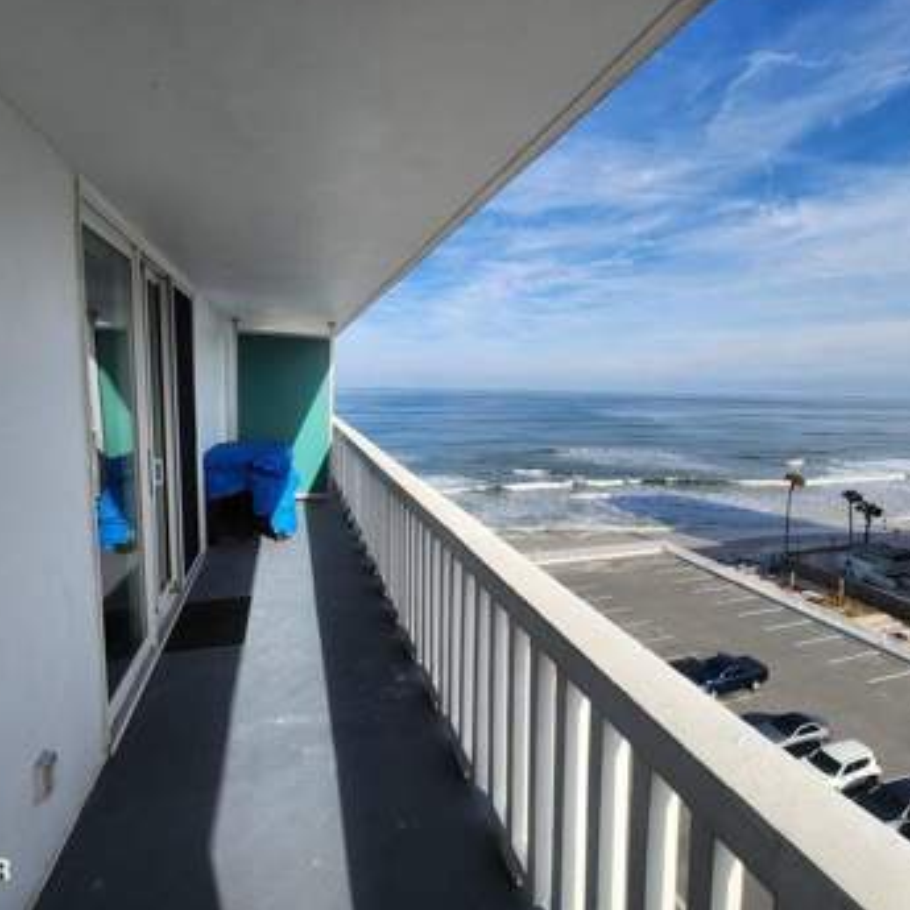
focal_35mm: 16
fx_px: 476
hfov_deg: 87.4
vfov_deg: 87.4
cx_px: 464
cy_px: 438
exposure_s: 1/2140
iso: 50
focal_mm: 2.2
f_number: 2.2
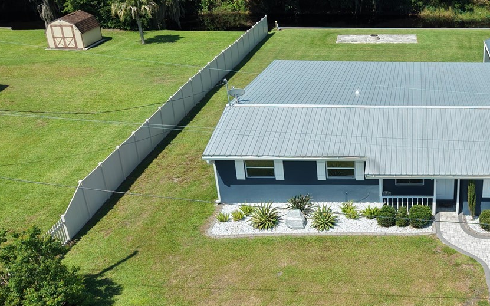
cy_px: 190
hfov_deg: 39.1
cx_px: 407
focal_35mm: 49
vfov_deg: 26.3
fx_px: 654
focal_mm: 8.67
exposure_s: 1/5000
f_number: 1.8
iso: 250
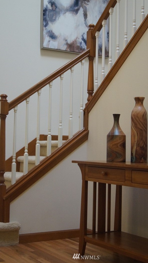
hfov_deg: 21.2
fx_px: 394
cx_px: 86
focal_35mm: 57
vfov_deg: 36.9
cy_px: 130
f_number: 5
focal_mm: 35
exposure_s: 1/160
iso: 2000
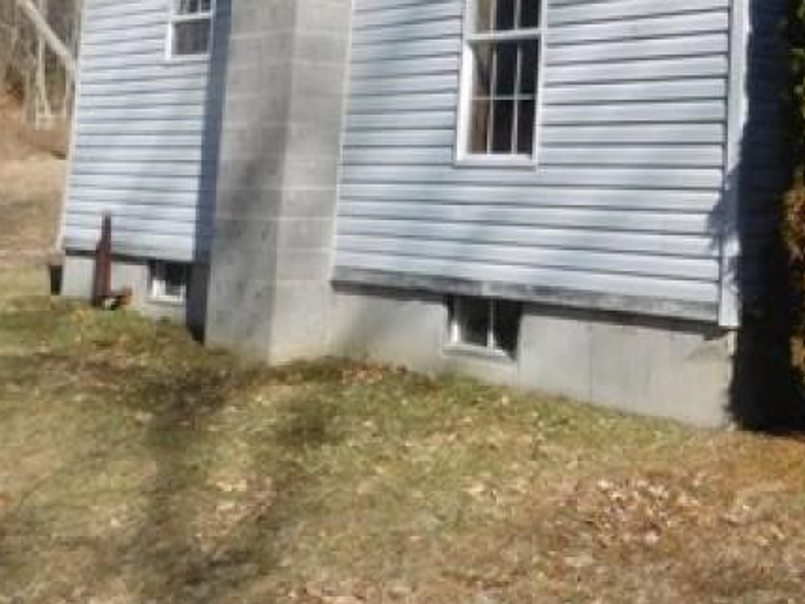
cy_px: 24
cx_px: 863
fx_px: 1279
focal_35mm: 55
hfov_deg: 31.4
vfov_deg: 25.5
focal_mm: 4
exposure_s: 1/400
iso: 125
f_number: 6
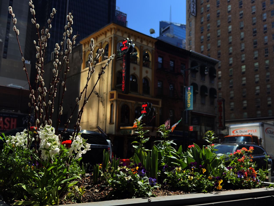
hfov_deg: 51.3
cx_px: 133
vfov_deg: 39.7
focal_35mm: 36
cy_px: 100
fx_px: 285
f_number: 1.78
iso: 64
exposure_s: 1/2597
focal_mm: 6.76
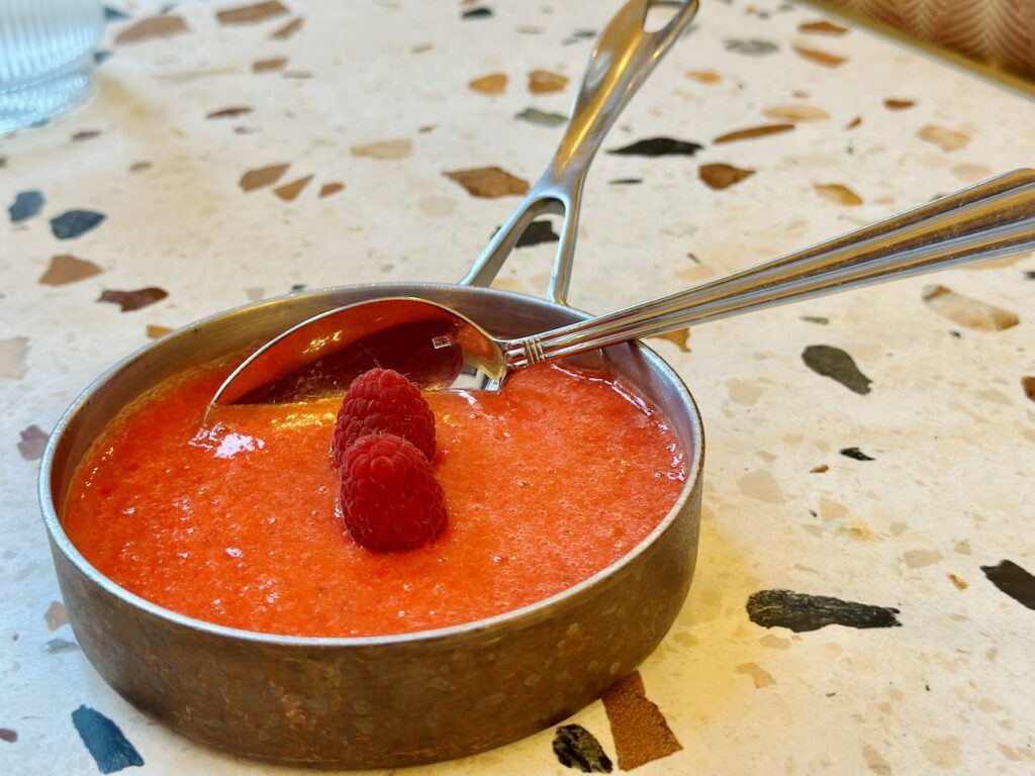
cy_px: 388
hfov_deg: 39.7
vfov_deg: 30.3
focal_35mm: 48
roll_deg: +1.0
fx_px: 1435
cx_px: 518
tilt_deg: -32.6
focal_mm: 6.86
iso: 100
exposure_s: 1/50
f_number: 1.78
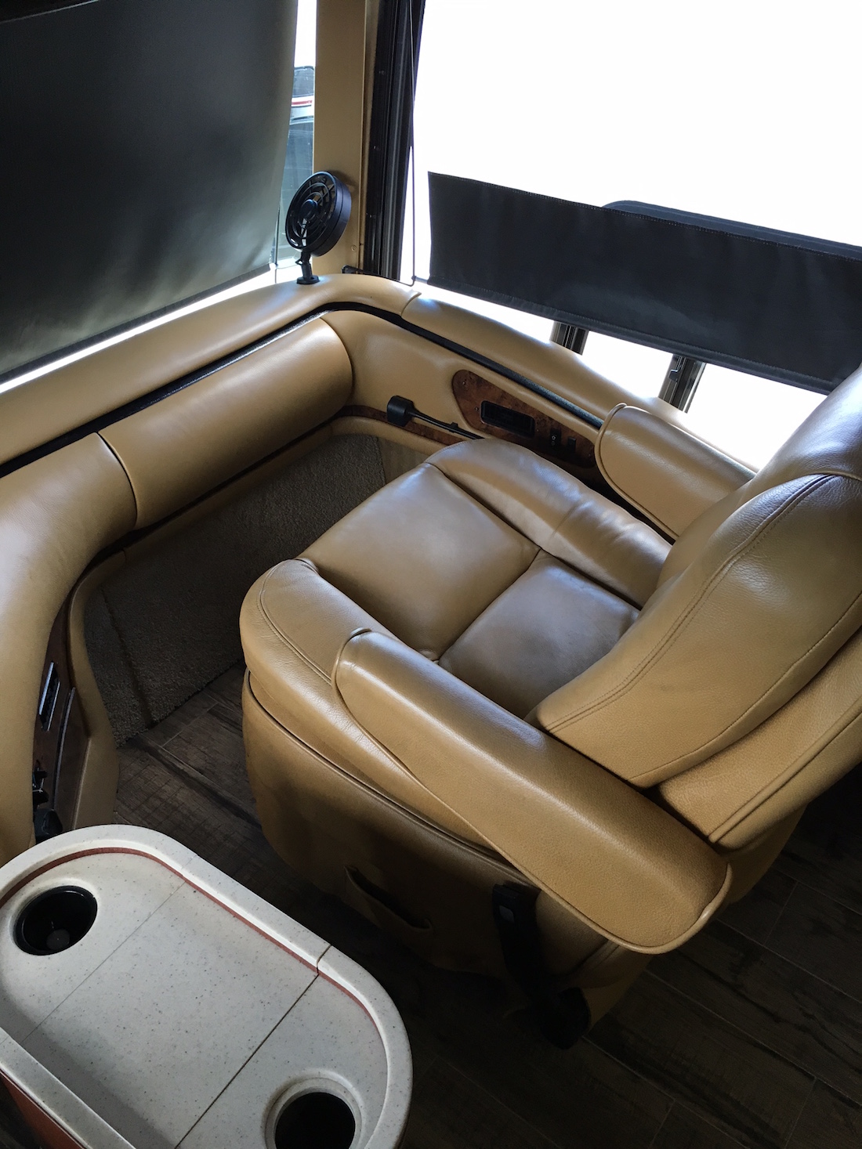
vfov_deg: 61.7
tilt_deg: -37.6
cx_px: 431
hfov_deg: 48.2
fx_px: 963
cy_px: 574
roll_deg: +0.1
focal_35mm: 29
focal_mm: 4.15
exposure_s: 1/30
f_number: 2.2
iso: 40
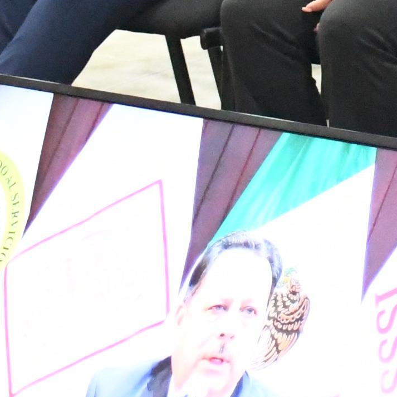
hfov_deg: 7.2
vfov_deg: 7.3
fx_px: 3101
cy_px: -81
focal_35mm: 239
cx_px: 660
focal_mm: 32
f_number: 4
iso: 12800
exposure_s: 1/100
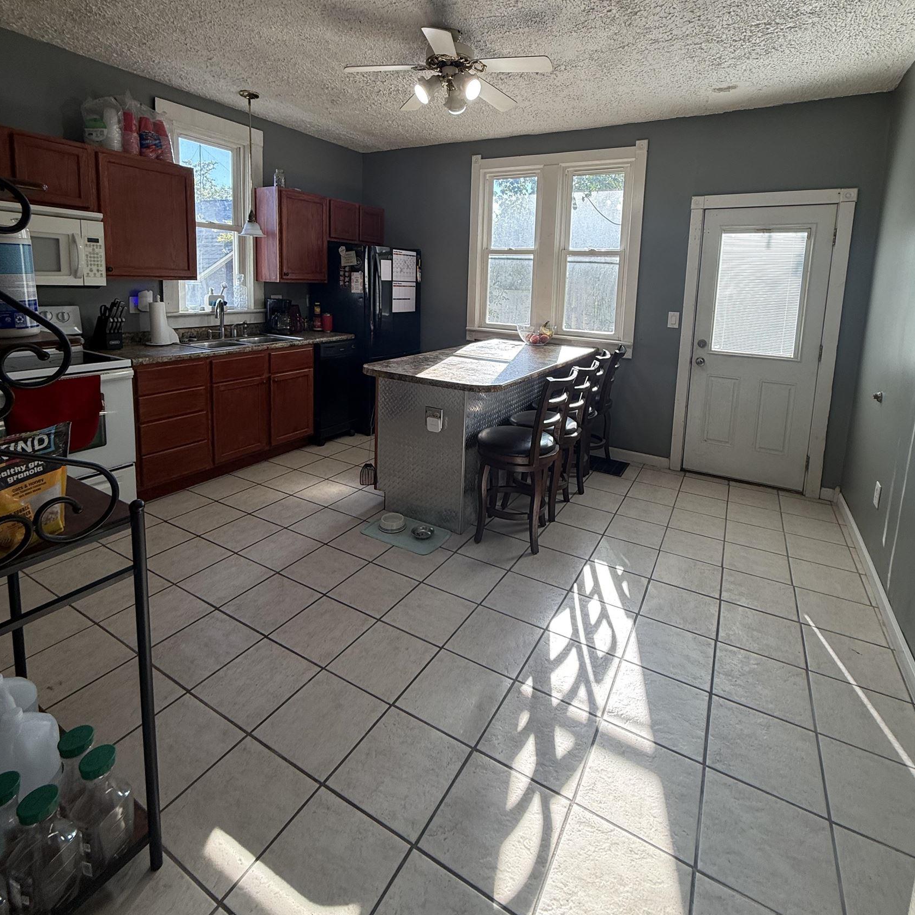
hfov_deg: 84.0
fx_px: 508
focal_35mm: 17
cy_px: 349
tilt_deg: -6.4
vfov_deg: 82.5
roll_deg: -2.9
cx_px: 469
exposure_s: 1/120
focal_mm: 2.22
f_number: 2.2
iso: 80
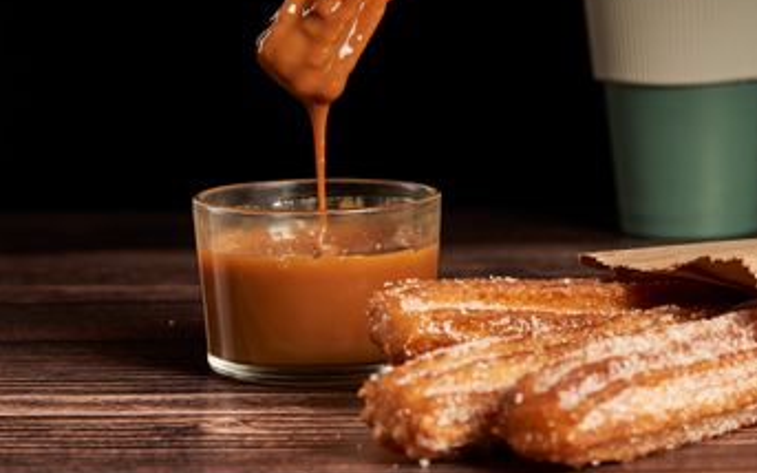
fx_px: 2825
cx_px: 384
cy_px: 167
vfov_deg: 9.6
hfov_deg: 15.3
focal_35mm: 137
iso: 200
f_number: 8
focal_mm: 90
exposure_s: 1/200
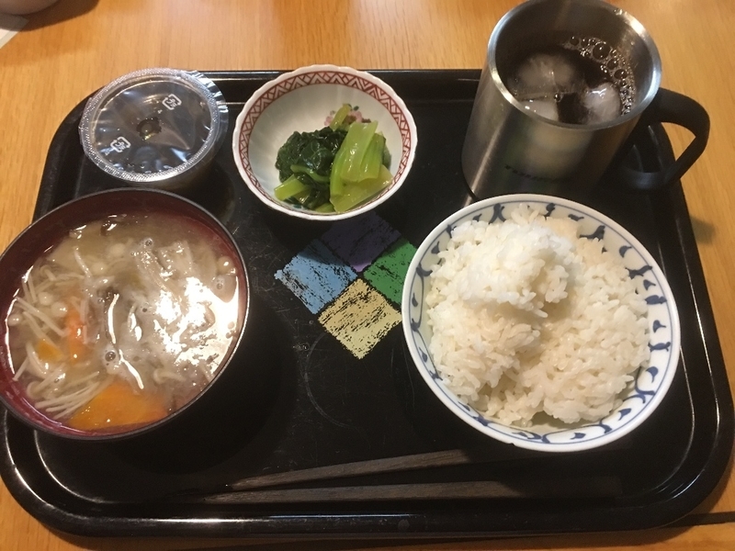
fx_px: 616
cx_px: 368
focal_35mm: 29
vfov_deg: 48.2
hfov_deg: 61.7
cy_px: 276
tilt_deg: -67.5
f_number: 2.2
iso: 100
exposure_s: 1/10
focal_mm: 4.15
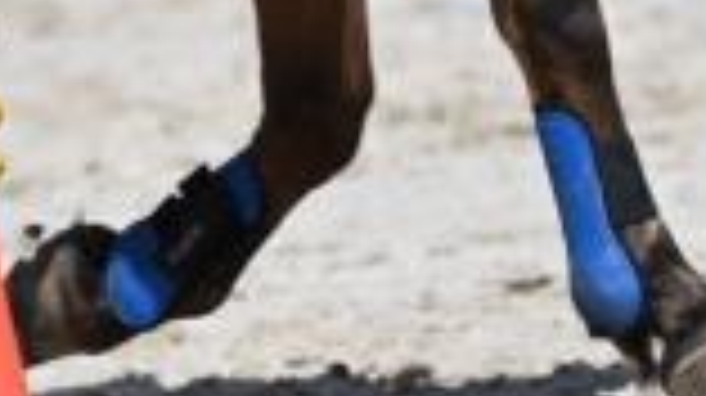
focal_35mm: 988
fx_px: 18480
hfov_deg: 2.2
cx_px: -238
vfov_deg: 1.2
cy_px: -446
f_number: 5.6
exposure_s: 1/1250
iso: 160
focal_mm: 185
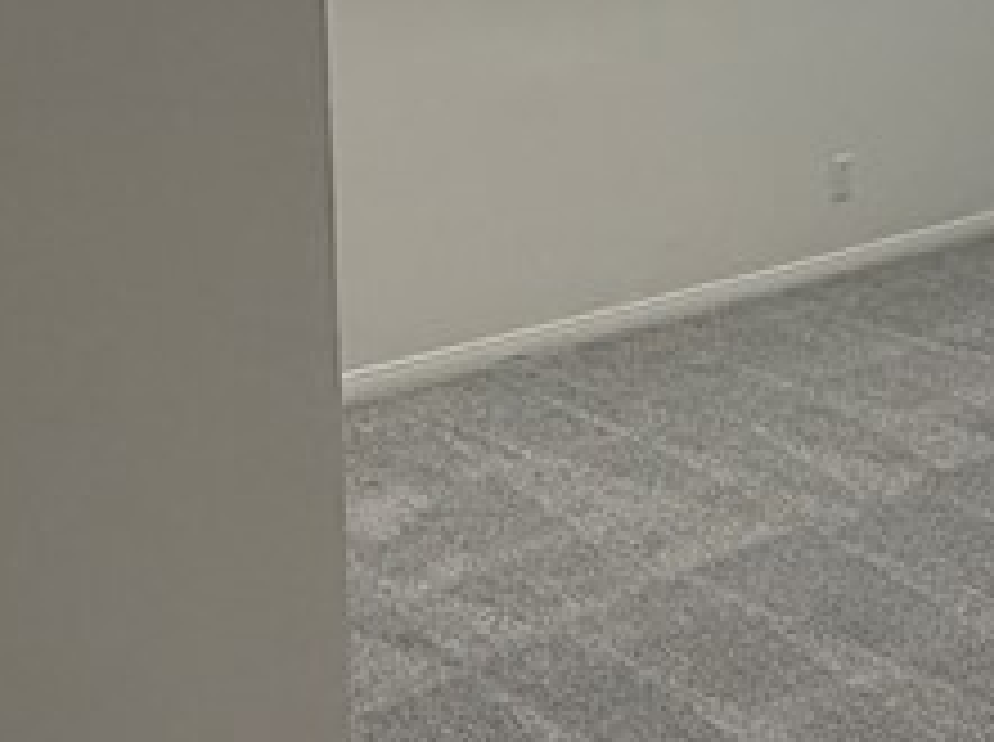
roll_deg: +0.2
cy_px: 279
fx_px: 1863
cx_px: 666
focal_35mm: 65
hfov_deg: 29.7
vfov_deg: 22.5
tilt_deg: -16.1
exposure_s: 1/120
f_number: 2.2
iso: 320
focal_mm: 2.22
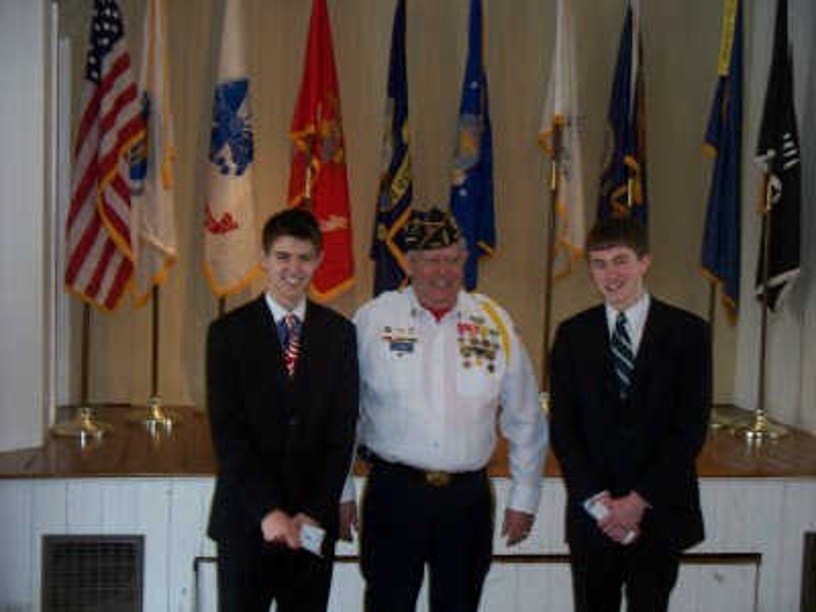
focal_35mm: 61
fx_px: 1438
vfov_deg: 24.0
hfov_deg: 31.7
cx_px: 408
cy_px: 306
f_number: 3.1
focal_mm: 12.89
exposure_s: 1/40
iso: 200
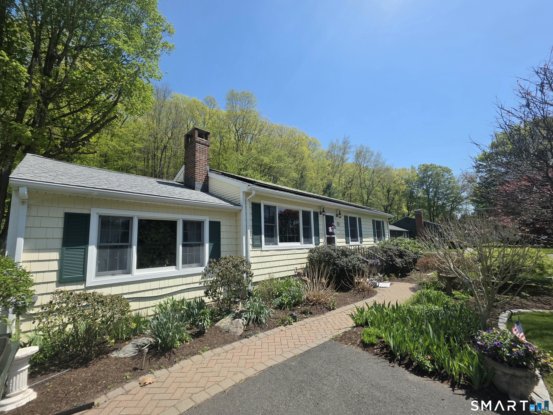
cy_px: 208
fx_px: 208
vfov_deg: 89.9
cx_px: 276
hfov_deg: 106.2
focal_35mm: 13
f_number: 1.9
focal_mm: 2.2
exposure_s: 1/2000
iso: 40
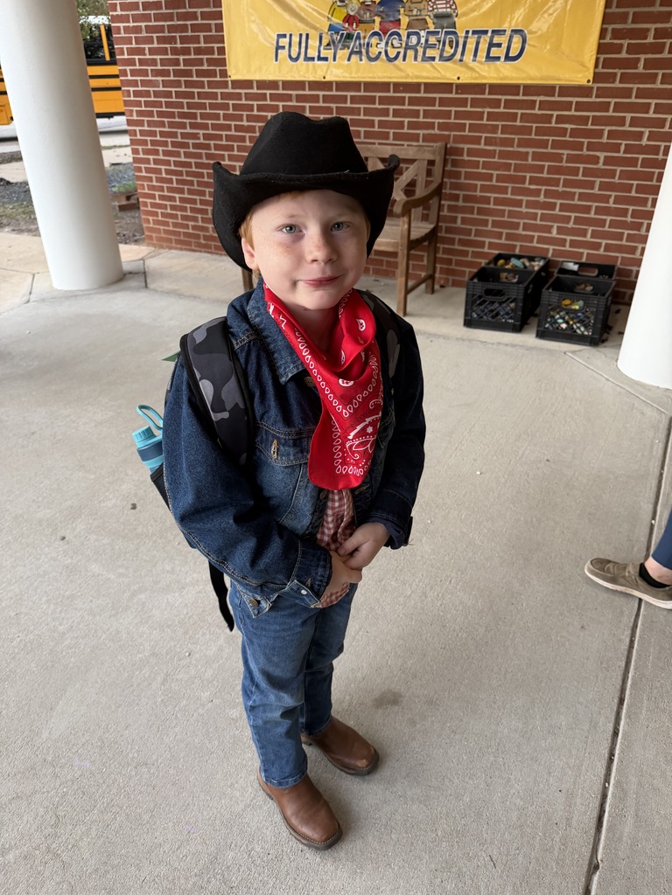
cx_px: 336
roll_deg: +1.4
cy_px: 448
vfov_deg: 71.6
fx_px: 621
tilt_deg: -33.4
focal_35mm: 24
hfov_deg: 56.8
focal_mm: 6.76
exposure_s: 1/60
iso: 200
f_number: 1.78
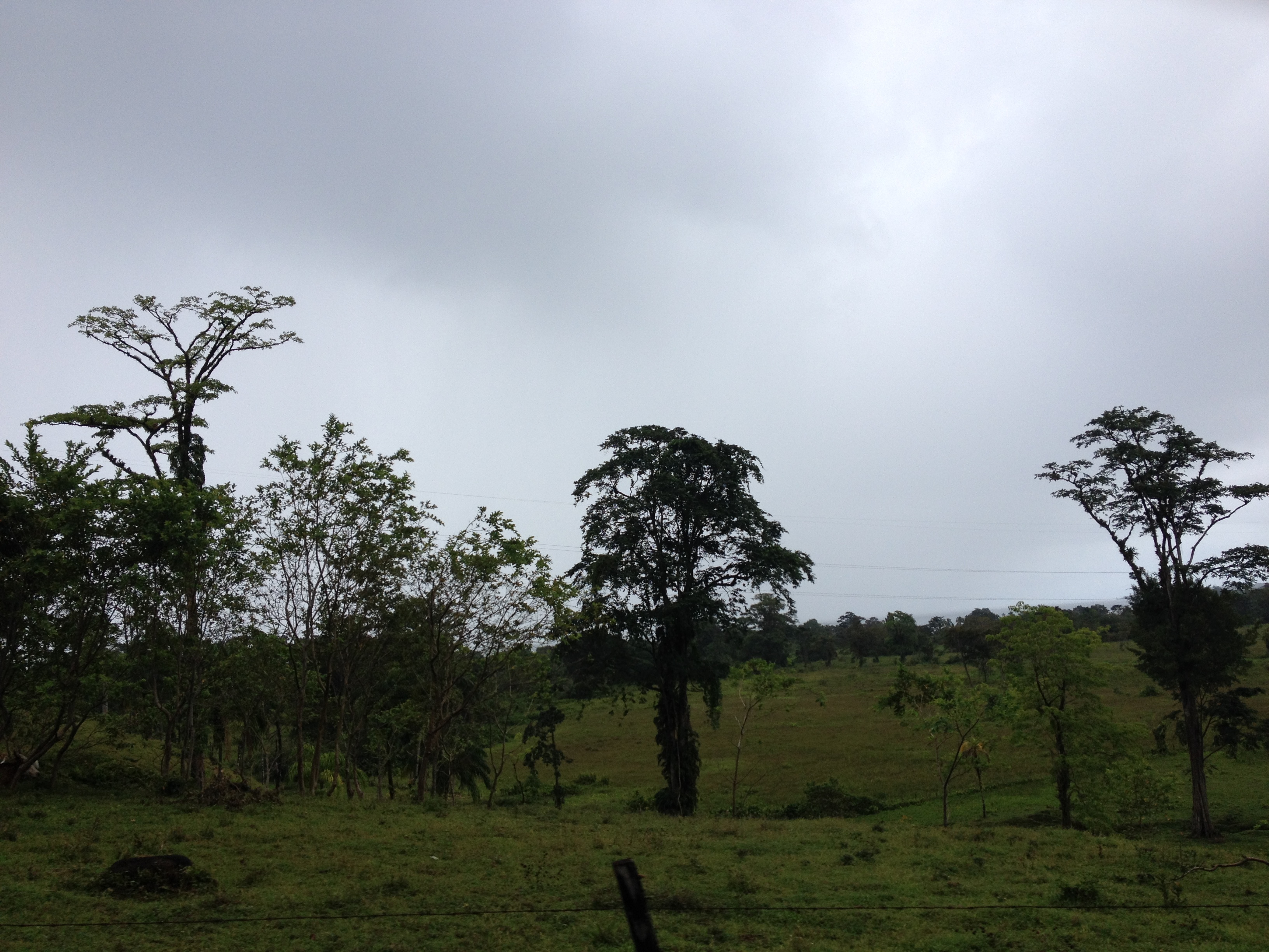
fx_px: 1283
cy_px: 476
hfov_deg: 52.6
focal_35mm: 35
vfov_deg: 40.7
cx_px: 634
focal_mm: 4.28
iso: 50
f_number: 2.4
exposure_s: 1/986
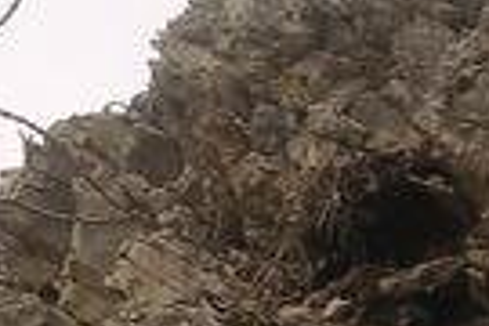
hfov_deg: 10.8
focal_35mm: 188
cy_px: 518
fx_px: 2553
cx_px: -11
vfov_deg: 7.2
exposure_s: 1/380
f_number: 5.6
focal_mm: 5.8
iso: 100
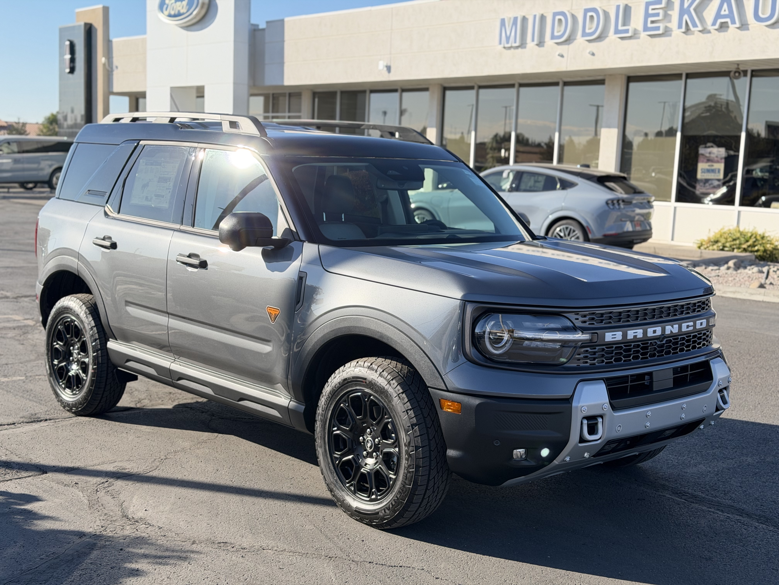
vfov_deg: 30.3
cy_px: 292
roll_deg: -2.2
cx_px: 390
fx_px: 1080
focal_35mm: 48
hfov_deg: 39.7
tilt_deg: -6.1
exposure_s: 1/1285
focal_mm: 6.76
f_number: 1.78
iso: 100
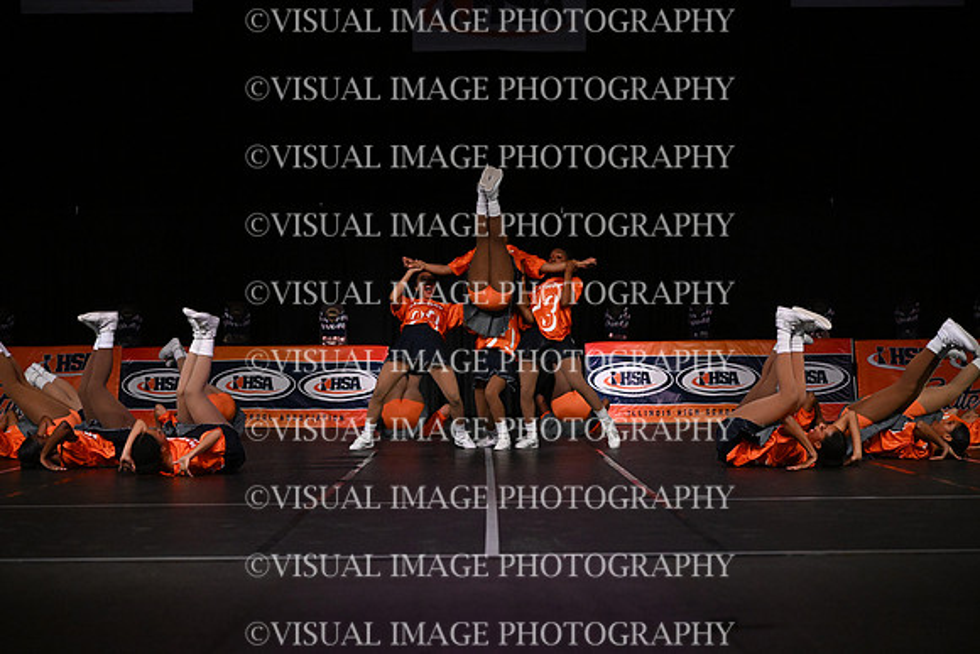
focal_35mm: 81
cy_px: 327
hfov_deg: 25.1
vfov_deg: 16.9
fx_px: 2205
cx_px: 490
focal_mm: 81
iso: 8000
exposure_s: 1/1000
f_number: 4
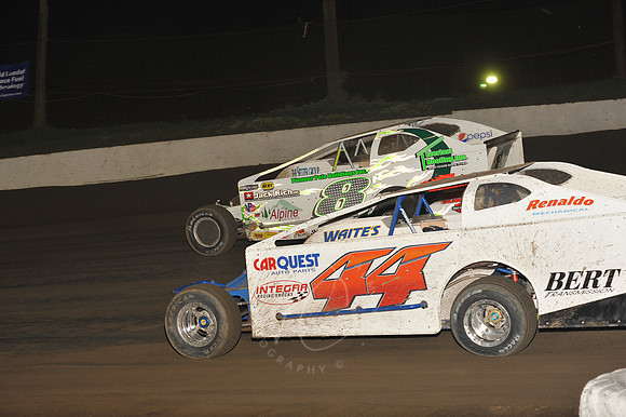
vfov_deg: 17.0
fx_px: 1390
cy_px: 208
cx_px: 313
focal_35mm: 80
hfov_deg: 25.4
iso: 800
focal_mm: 80
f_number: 6.3
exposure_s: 1/320
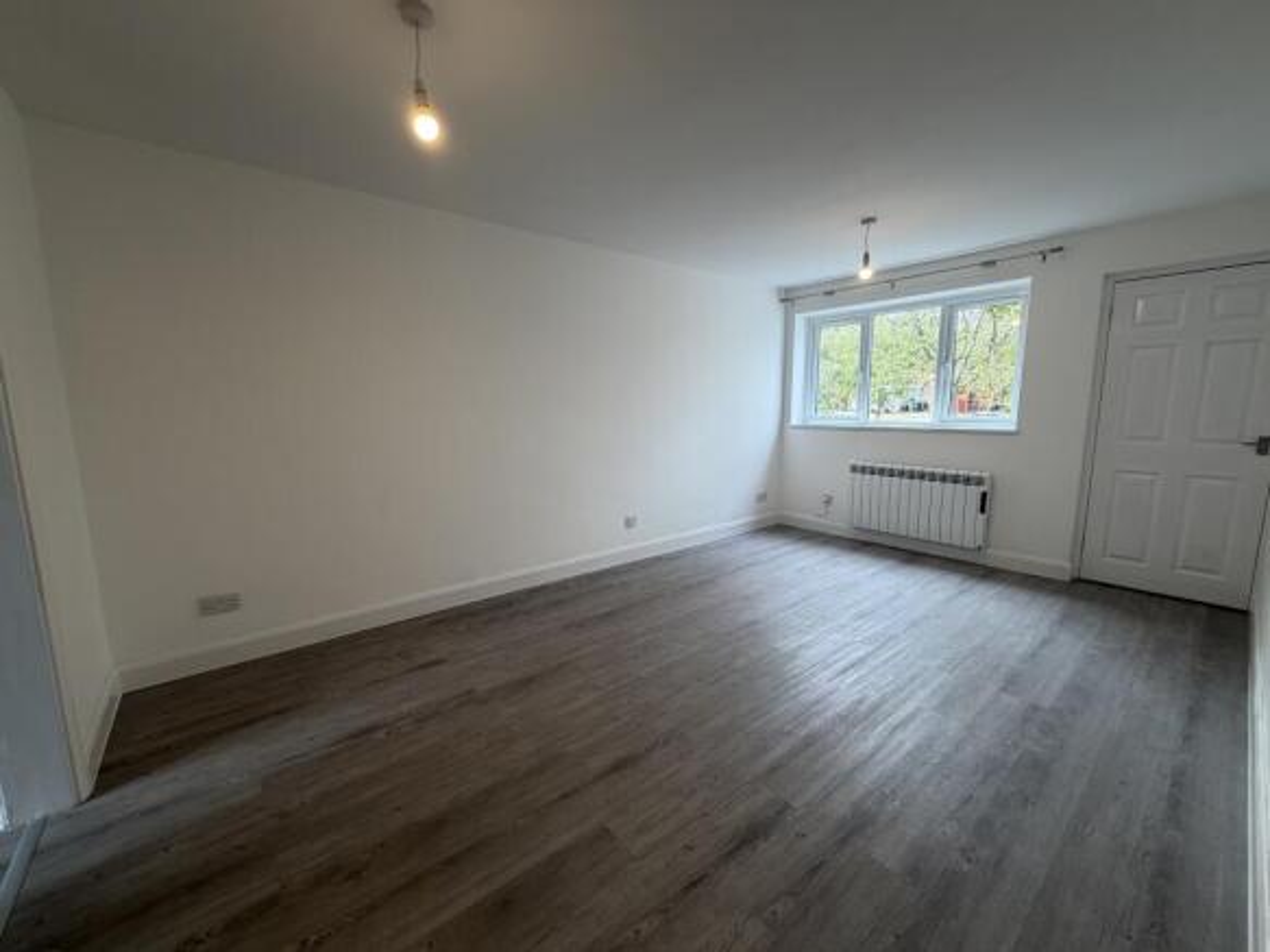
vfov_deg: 85.7
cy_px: 476
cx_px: 635
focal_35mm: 14
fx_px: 514
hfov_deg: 102.1
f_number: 2.2
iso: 100
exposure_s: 1/100
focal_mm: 2.22
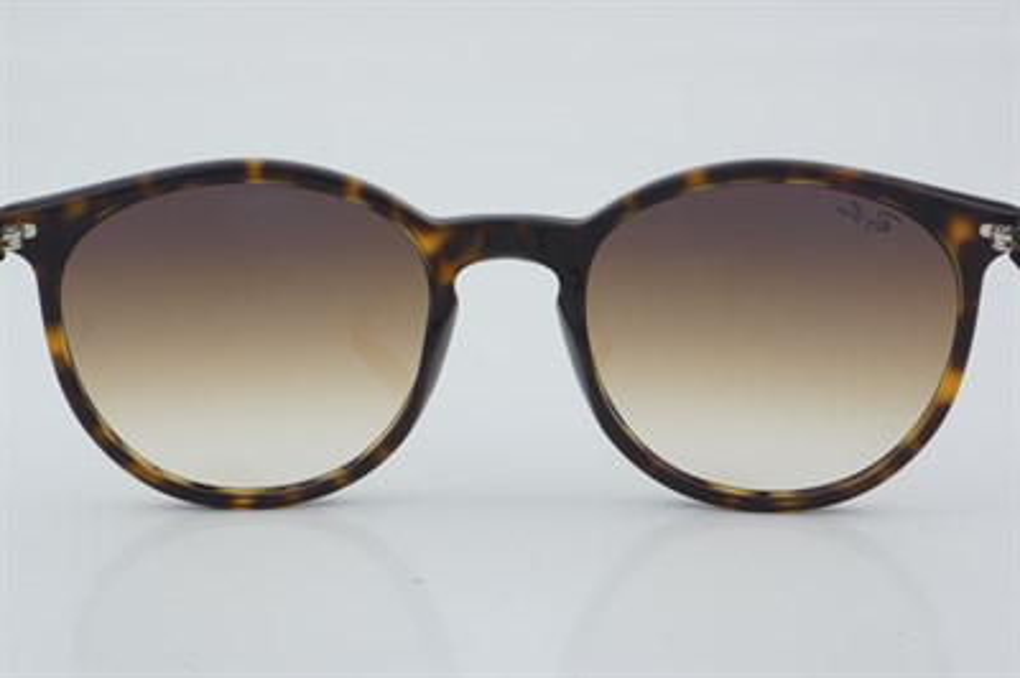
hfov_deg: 24.6
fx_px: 2336
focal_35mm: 82
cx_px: 510
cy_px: 339
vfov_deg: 16.5
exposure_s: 1/4
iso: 100
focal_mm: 55
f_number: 29
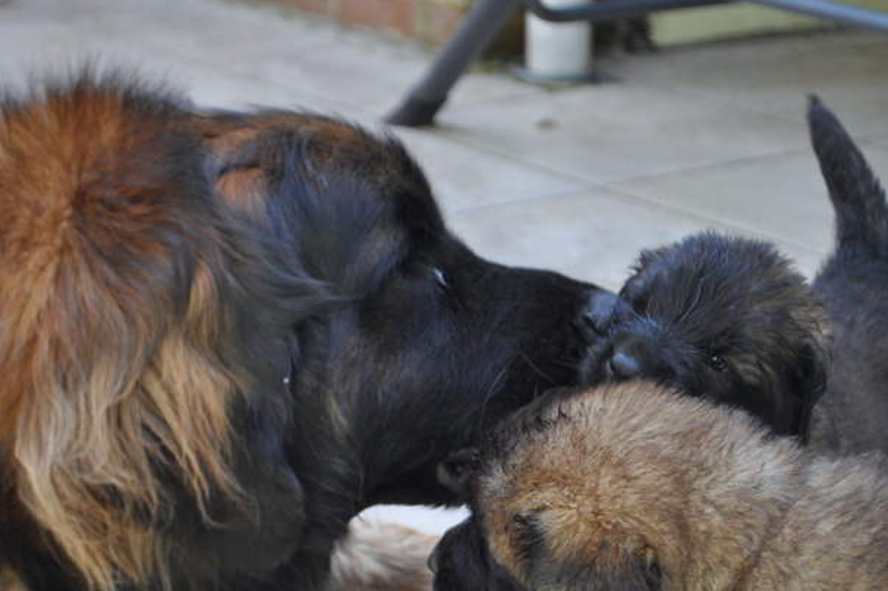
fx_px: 2539
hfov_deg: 19.8
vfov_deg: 13.3
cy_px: 384
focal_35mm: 103
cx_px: 470
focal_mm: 52
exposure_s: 1/100
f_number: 5.6
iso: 400
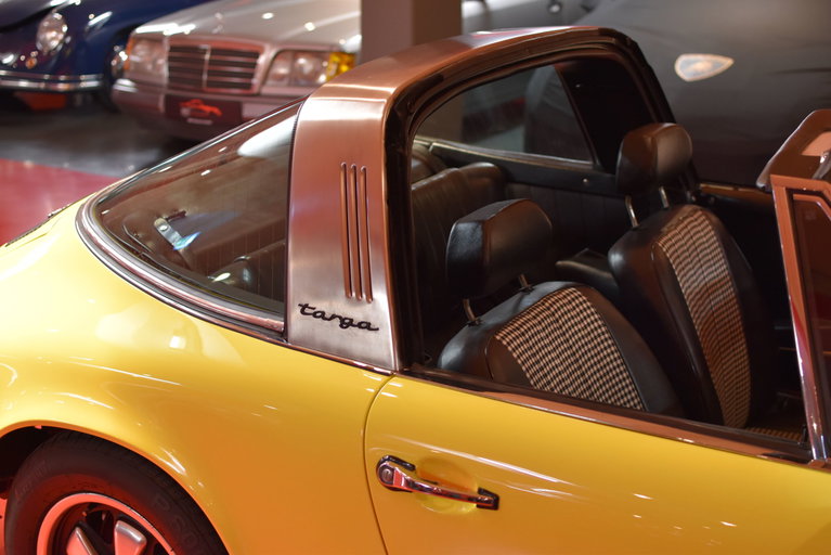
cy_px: 278
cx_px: 416
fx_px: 1212
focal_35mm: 52
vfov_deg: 25.8
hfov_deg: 37.8
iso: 800
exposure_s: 1/60
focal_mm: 35
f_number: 2.8
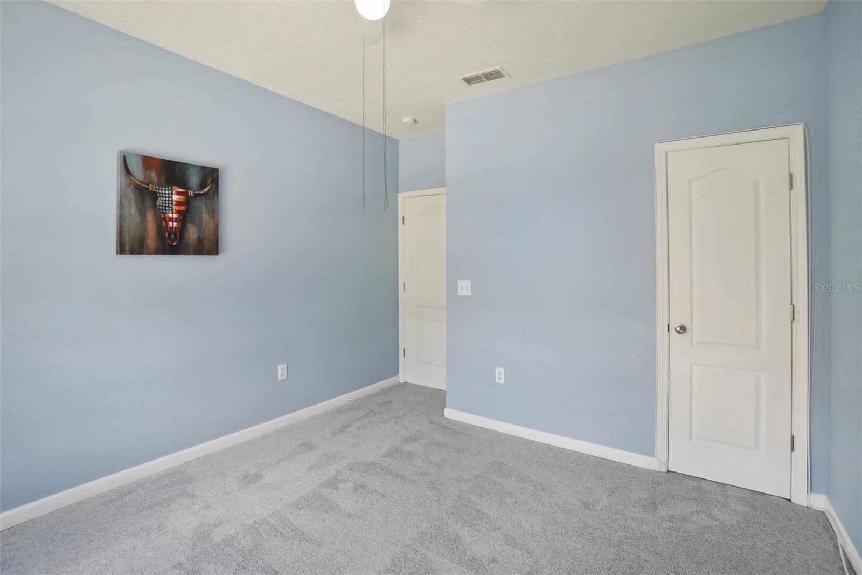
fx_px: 359
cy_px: 288
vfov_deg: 77.3
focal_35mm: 15
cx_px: 431
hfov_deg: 100.4
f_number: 4
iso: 400
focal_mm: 10
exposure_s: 1/125
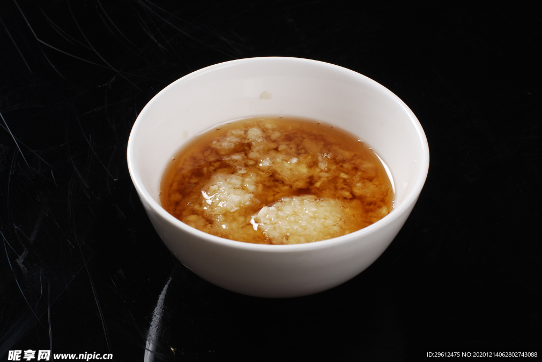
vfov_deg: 18.0
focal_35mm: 76
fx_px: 1145
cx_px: 274
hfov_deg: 26.6
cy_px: 182
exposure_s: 1/125
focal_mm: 50
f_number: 13
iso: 100
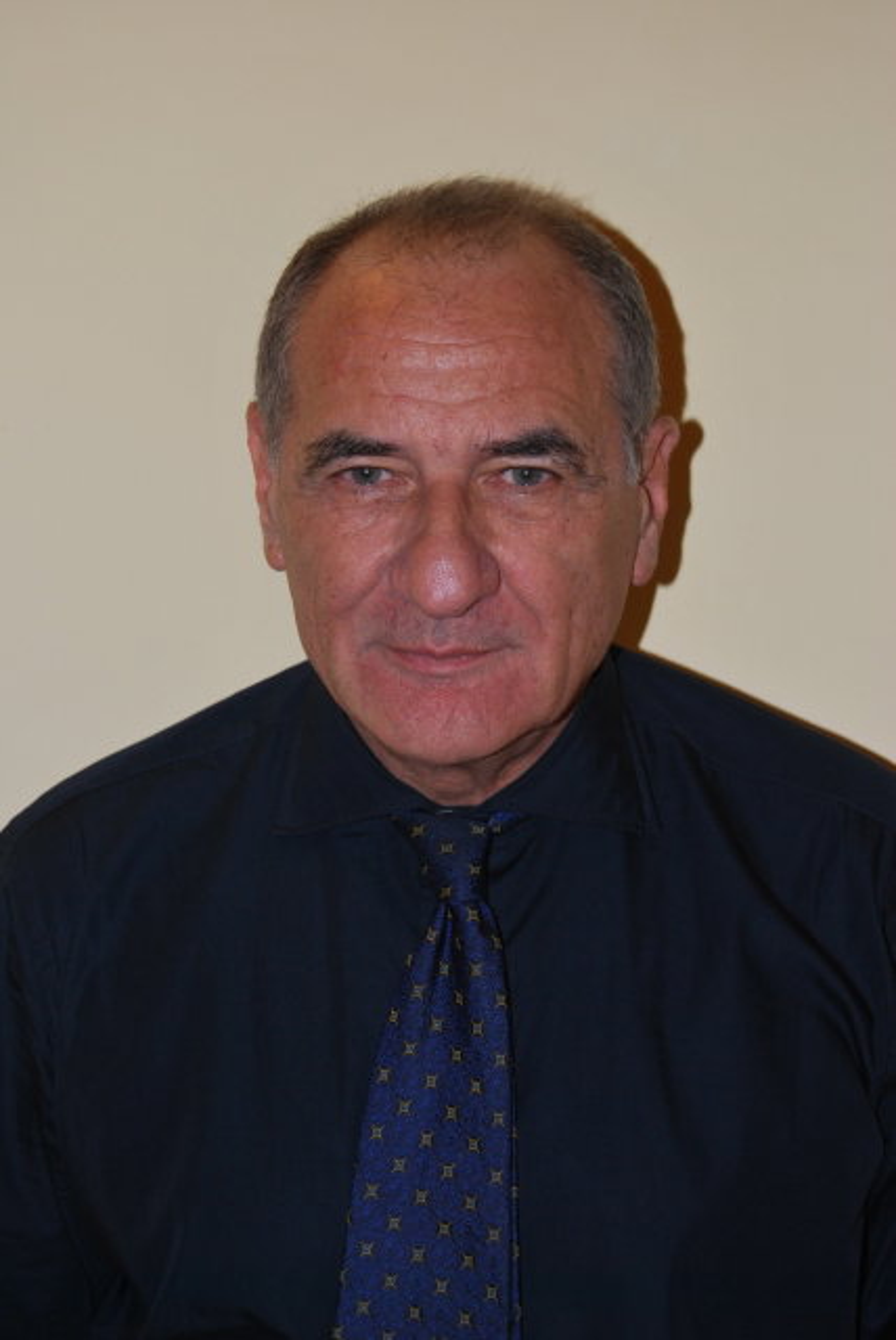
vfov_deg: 27.0
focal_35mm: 75
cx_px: 448
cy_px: 670
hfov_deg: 18.2
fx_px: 2794
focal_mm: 50
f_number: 5.6
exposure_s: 1/60
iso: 200
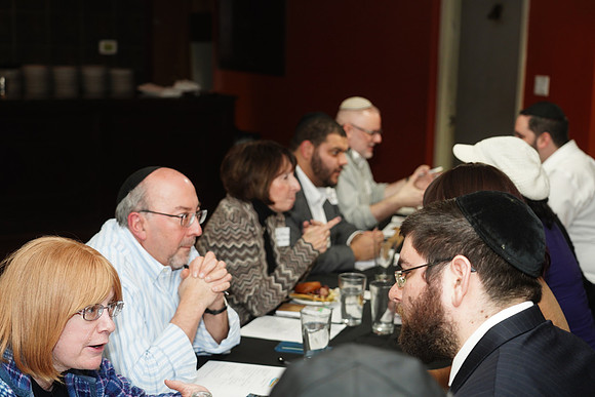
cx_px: 298
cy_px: 198
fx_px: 942
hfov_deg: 35.0
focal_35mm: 57
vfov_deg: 23.8
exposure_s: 1/100
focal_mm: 57
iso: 1000
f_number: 4
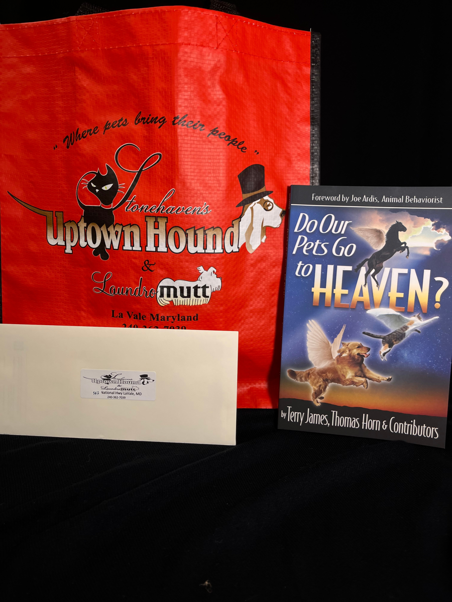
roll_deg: +0.6
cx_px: 226
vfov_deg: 67.3
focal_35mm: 26
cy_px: 301
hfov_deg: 53.1
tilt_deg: -19.6
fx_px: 453
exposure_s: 1/120
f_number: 1.6
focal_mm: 5.1
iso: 50
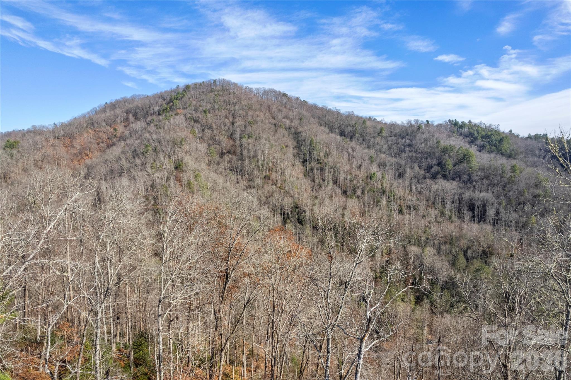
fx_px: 349
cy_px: 190
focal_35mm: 22
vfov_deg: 57.2
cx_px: 286
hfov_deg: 78.6
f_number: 2.8
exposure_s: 1/2000
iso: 100
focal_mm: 8.38
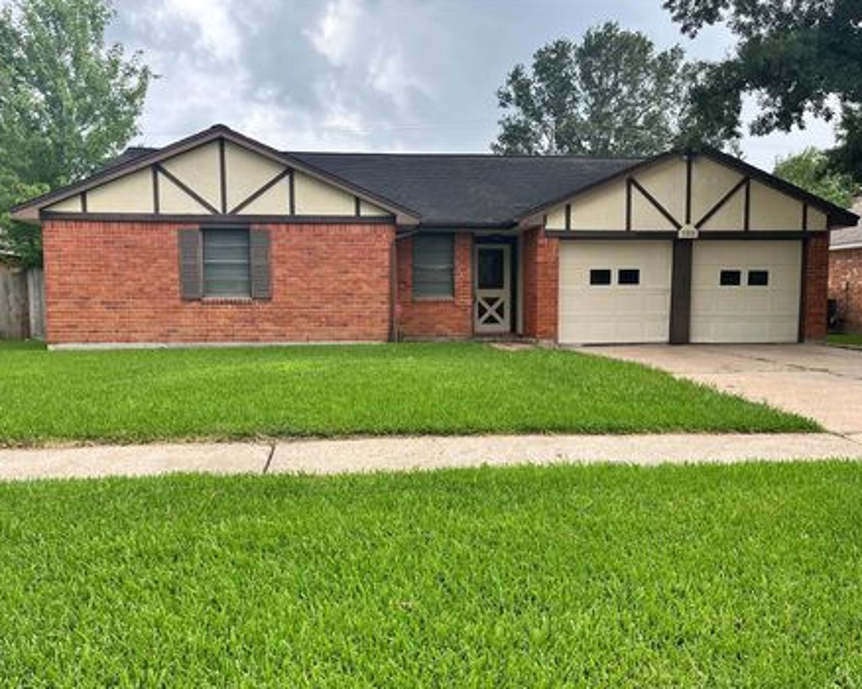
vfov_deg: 49.9
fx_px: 740
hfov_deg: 60.5
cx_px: 439
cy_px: 365
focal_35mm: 29
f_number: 1.6
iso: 50
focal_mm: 5.1
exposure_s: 1/845
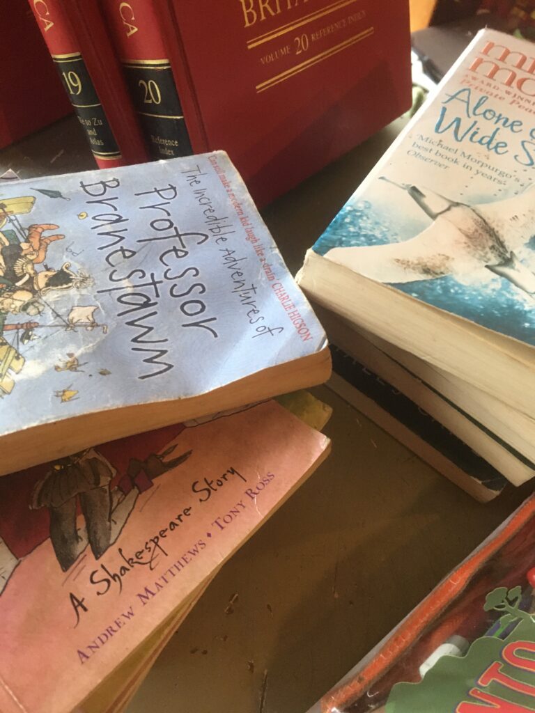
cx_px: 268
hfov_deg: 48.2
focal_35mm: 29
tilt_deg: -56.0
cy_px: 356
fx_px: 598
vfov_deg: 61.7
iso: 200
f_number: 2.2
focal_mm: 4.15
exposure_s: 1/17
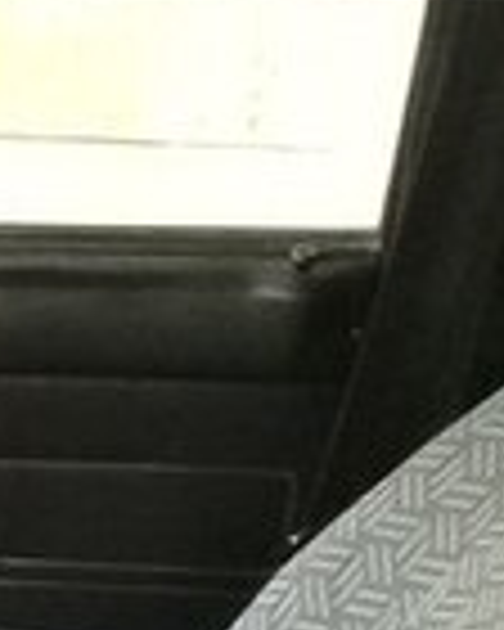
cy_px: 1046
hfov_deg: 9.6
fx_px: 2666
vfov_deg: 12.6
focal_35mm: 143
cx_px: -702
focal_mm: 3.3
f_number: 2.2
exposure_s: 1/25
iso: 200
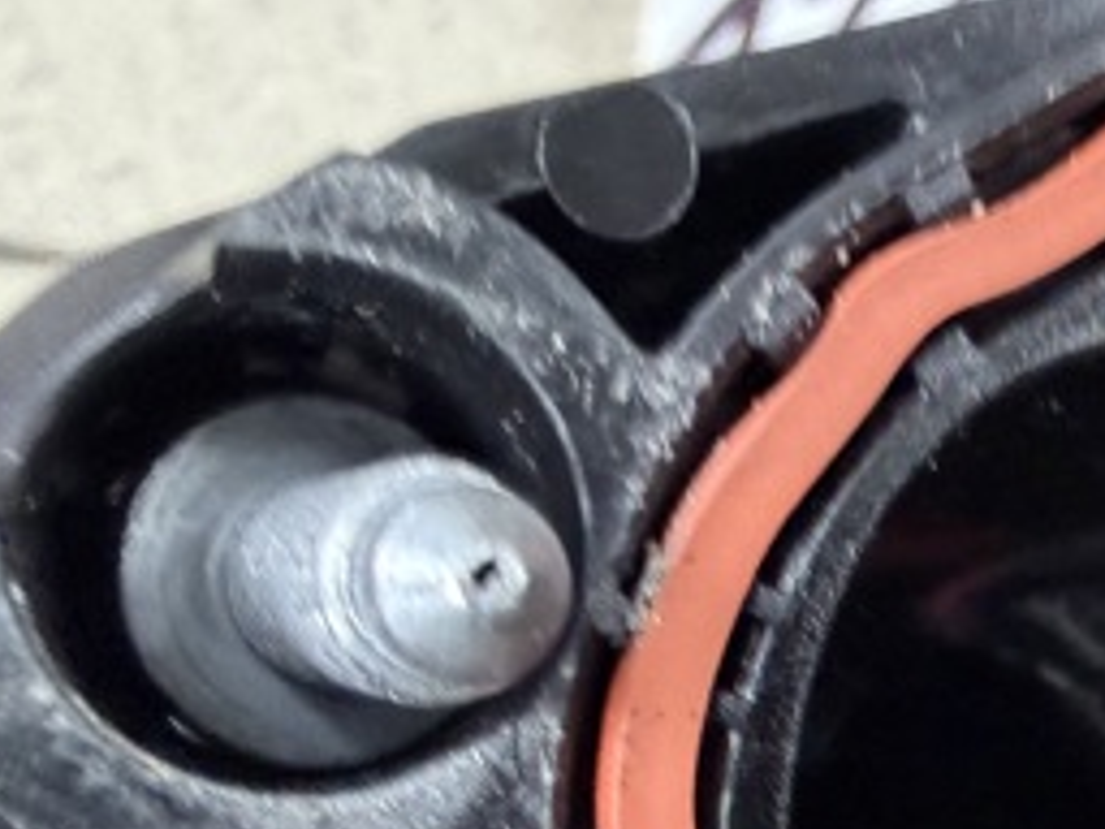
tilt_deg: -60.5
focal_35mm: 60
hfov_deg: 28.8
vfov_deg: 23.1
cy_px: 887
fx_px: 1915
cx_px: 1252
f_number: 2.2
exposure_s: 1/50
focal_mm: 2.22
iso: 400
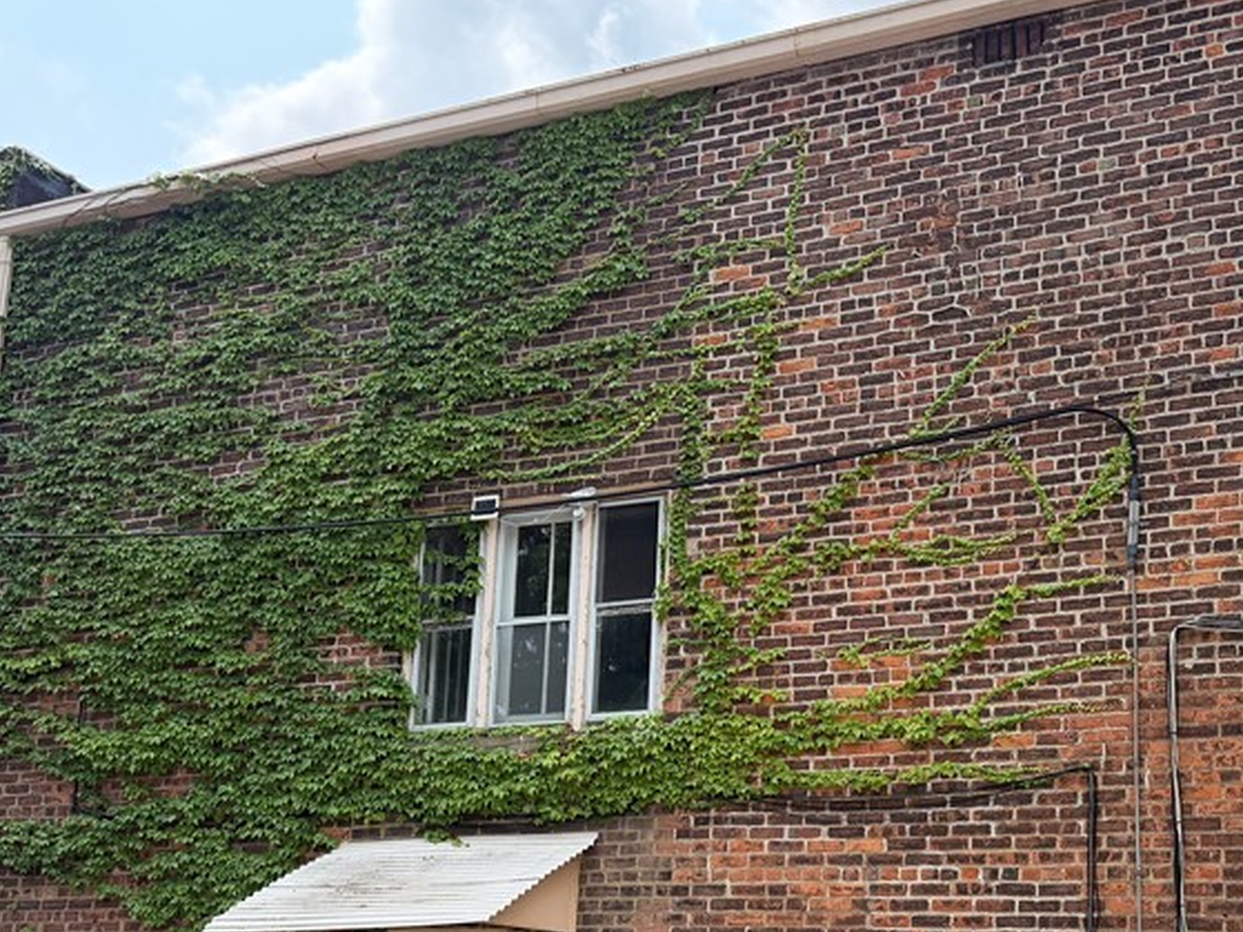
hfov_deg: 42.2
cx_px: 852
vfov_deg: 32.1
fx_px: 1580
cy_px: 732
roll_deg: -1.1
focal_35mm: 44
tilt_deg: +10.0
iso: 100
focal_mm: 6.76
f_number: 1.78
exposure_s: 1/2232
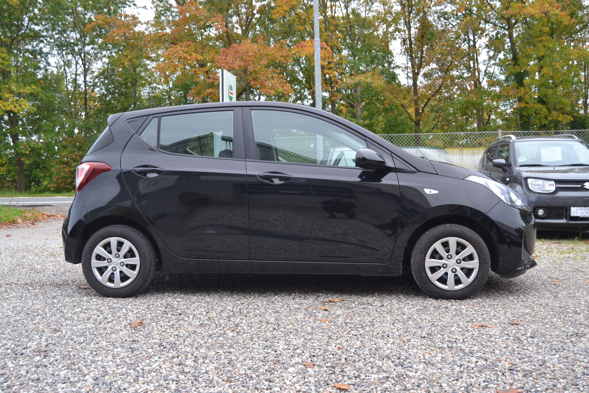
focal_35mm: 34
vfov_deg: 38.4
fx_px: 564
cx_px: 294
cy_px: 196
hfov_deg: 55.1
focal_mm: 23
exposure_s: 1/100
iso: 400
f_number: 5
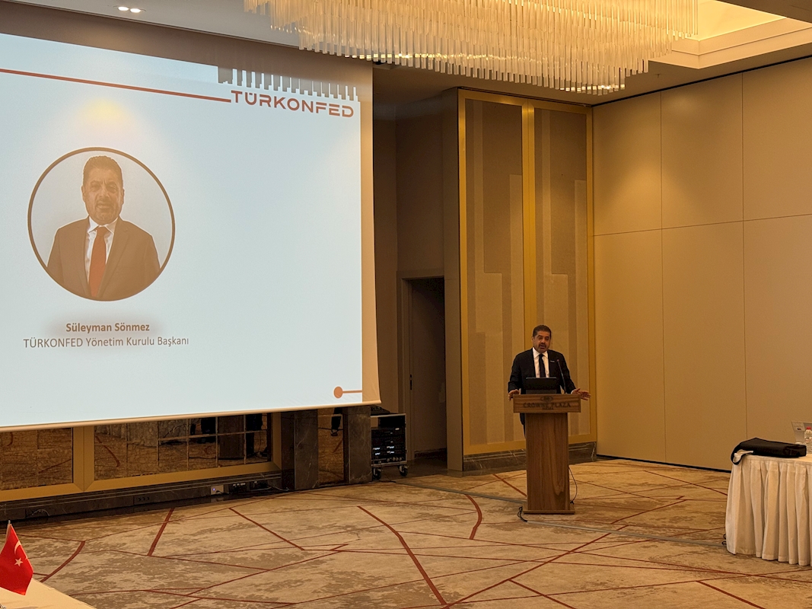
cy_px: 304
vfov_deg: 30.3
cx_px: 406
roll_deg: +0.5
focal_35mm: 48
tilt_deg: +1.4
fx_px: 1126
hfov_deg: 39.7
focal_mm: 6.76
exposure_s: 1/90
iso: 64
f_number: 1.78
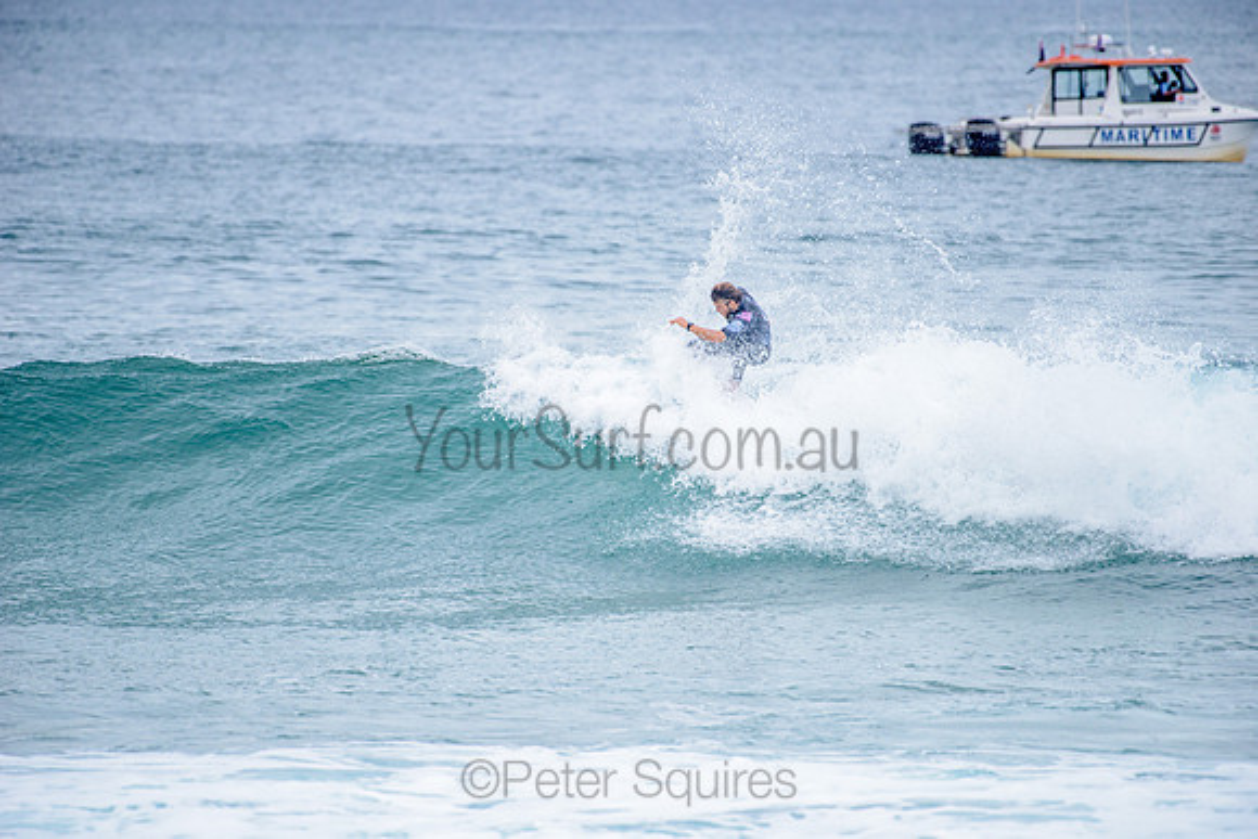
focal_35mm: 500
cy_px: 420
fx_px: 17475
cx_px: 629
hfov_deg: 4.1
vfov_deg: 2.8
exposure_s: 1/2000
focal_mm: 500
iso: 400
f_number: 5.6
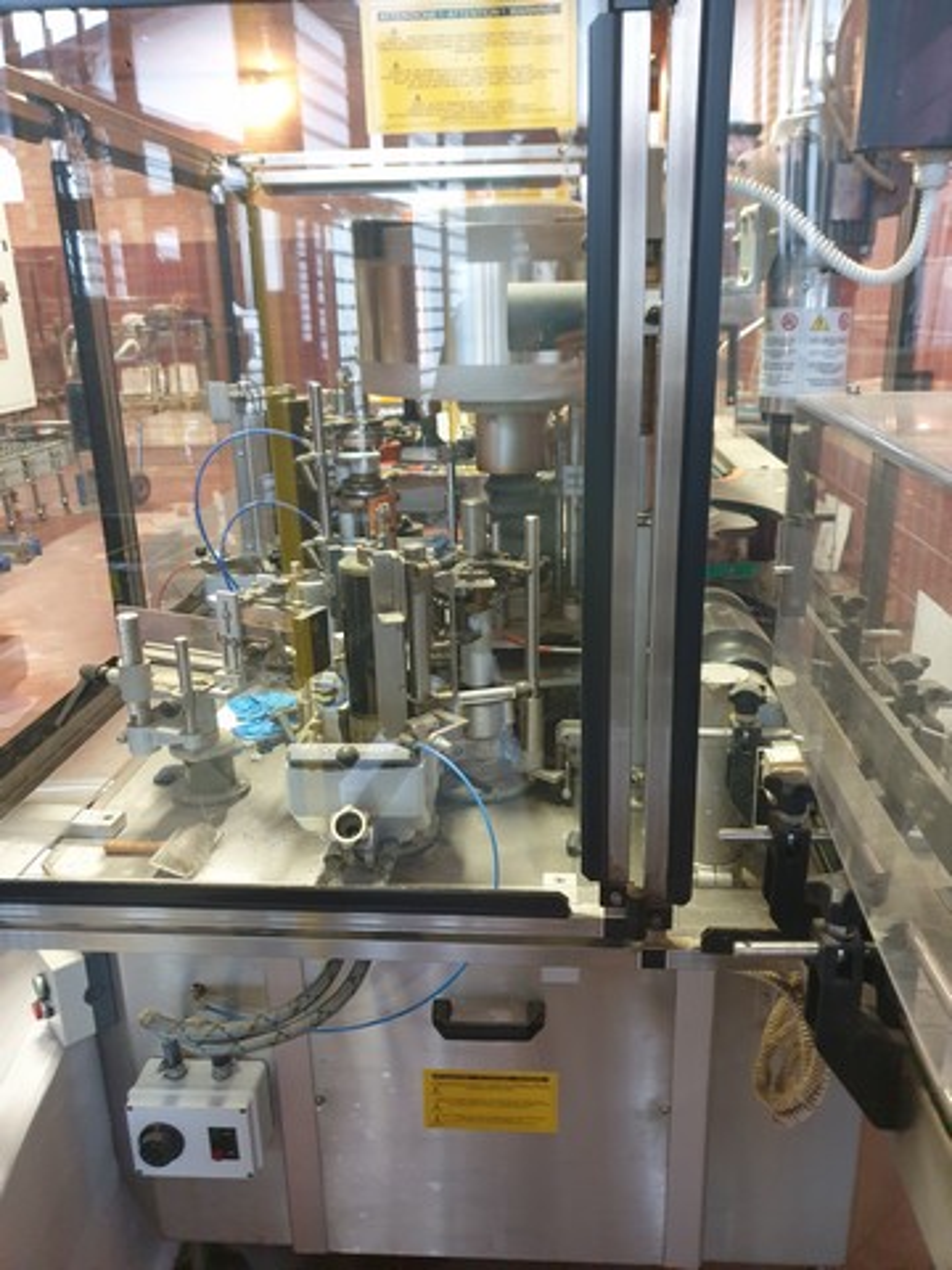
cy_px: 635
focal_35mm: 26
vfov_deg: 67.3
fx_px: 953
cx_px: 476
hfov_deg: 53.1
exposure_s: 1/33
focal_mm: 4.3
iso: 320
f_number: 1.5
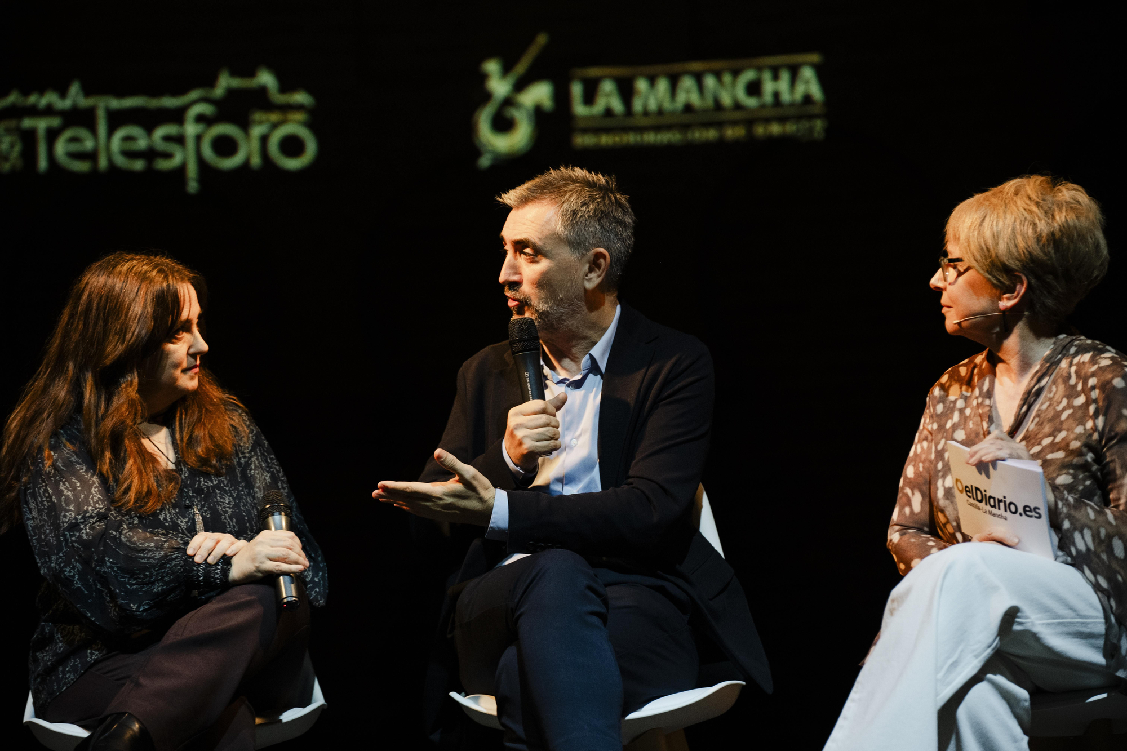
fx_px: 4226
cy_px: 376
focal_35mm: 135
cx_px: 564
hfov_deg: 15.2
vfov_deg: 10.2
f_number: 3.2
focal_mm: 135
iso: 3200
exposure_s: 1/200
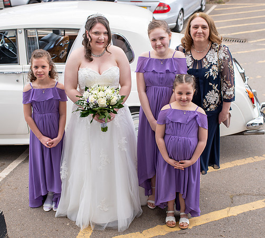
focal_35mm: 46
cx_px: 118
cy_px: 115
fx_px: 377
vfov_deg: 35.0
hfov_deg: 38.7
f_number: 4
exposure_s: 1/250
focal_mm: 35
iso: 100
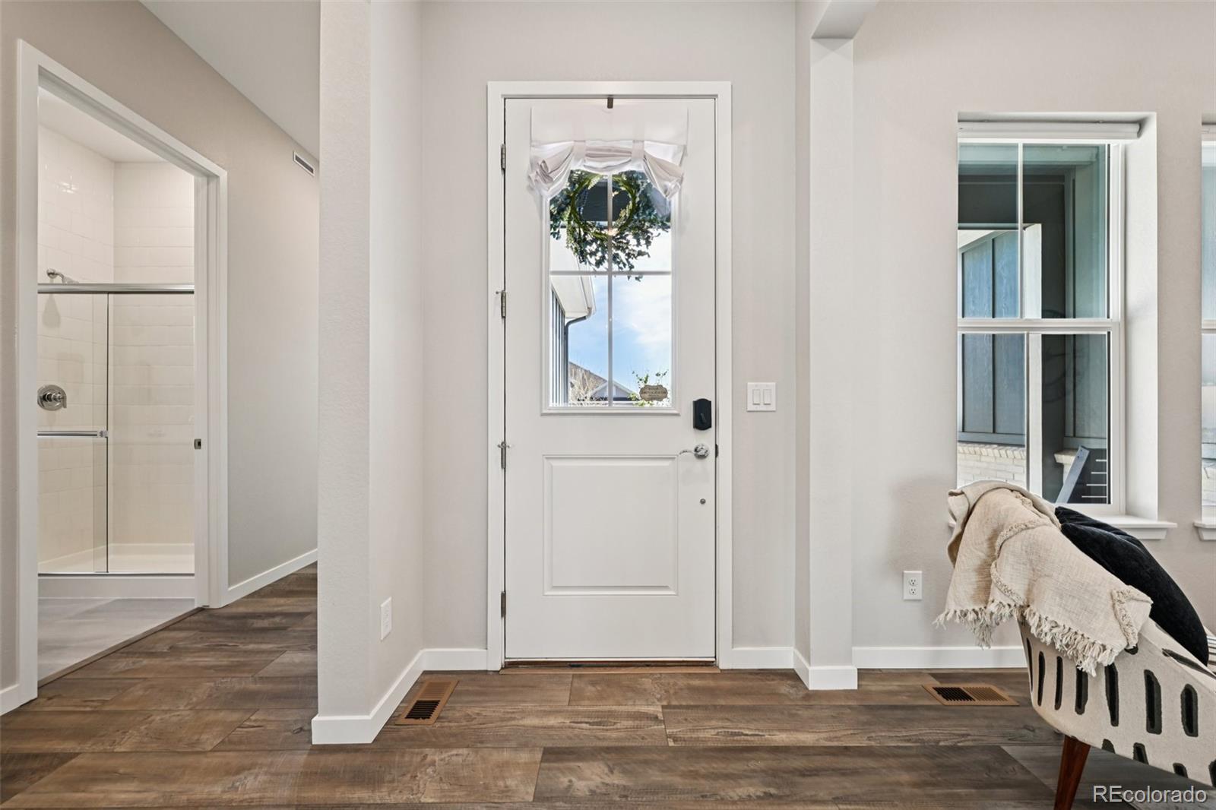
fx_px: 473
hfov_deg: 104.3
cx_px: 608
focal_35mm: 14
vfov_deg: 81.2
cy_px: 405
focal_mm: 14
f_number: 11
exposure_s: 1/15
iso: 220
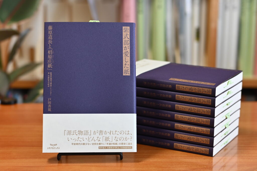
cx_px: 128
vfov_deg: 22.6
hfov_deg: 33.4
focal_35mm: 60
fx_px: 428
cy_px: 86
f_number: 3.2
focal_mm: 40
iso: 450
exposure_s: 1/100
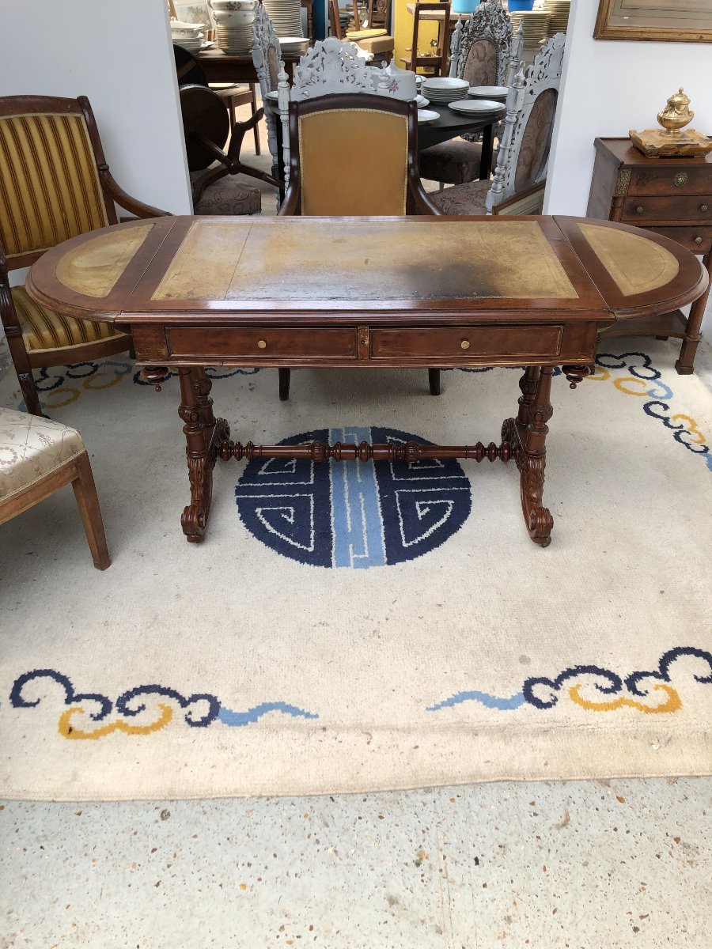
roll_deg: +0.2
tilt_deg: -34.9
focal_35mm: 28
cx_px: 356
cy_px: 474
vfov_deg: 63.4
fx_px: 768
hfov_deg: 49.7
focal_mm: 3.99
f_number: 1.8
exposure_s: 1/262
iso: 20
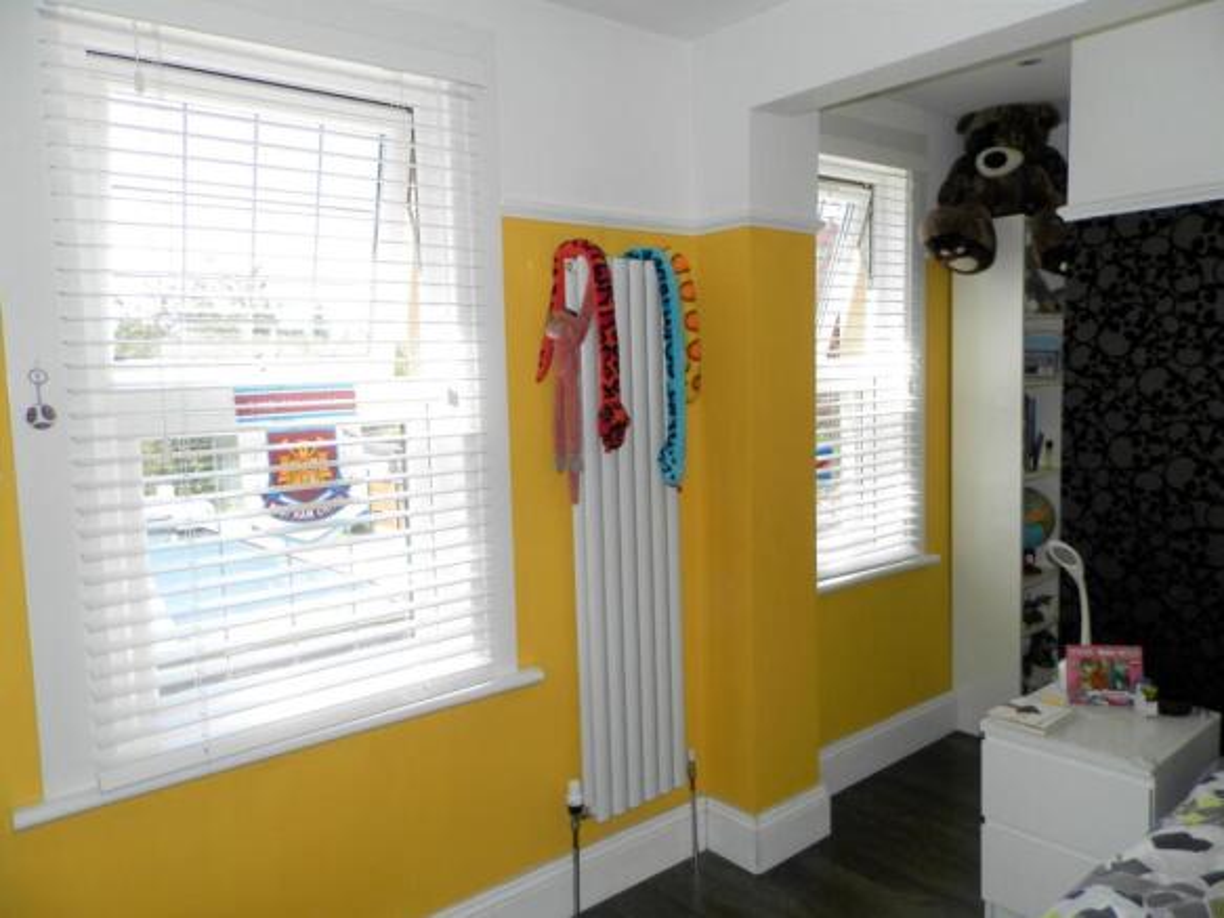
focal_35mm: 25
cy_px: 459
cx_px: 612
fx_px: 884
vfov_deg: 54.9
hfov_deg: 69.4
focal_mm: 4.5
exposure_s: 1/160
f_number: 3.1
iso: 80
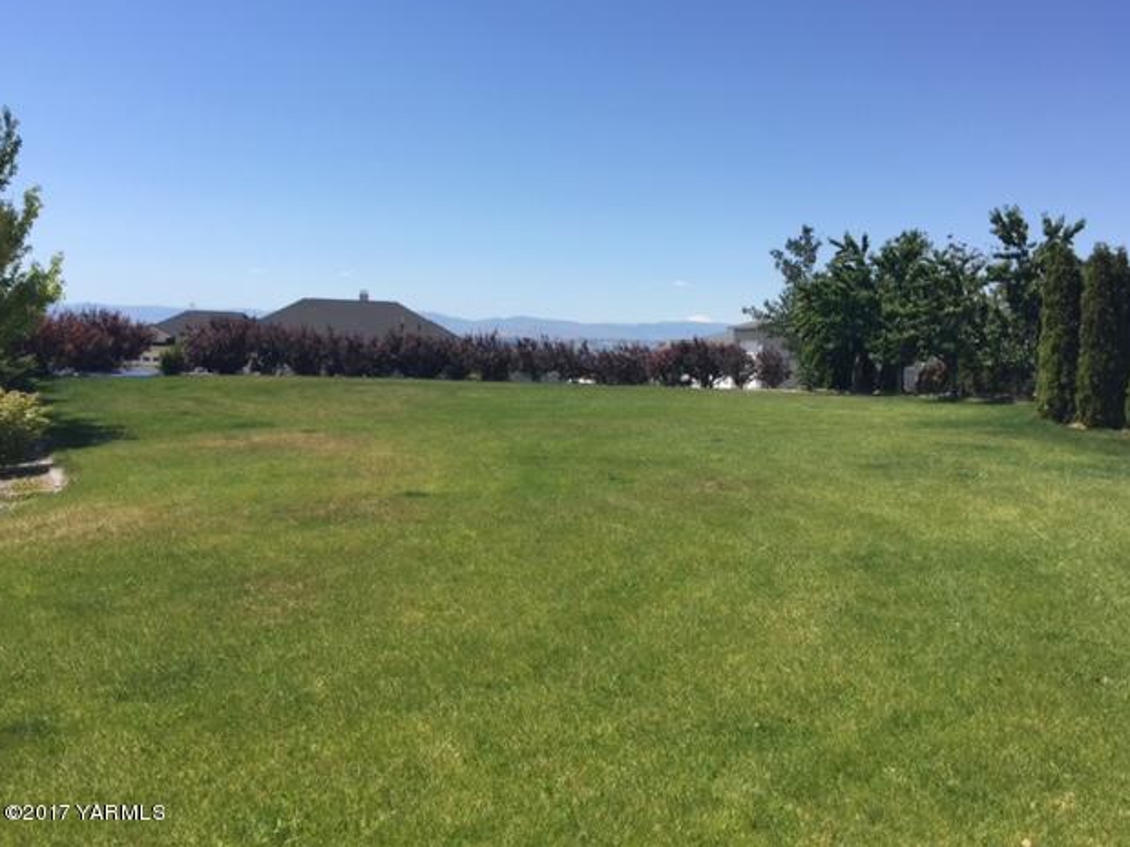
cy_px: 411
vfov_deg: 46.8
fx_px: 979
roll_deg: -1.9
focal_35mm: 30
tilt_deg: -2.8
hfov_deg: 60.0
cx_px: 579
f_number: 2.2
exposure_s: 1/1799
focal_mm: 4.15
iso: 32
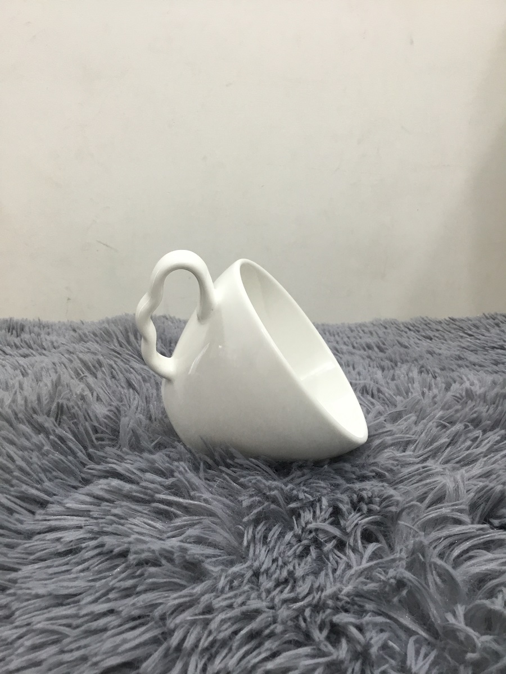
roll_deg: +1.2
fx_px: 604
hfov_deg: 45.4
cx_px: 253
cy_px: 337
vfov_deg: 58.4
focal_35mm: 31
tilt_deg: -12.7
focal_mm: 3.3
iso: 100
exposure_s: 1/33
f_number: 2.4
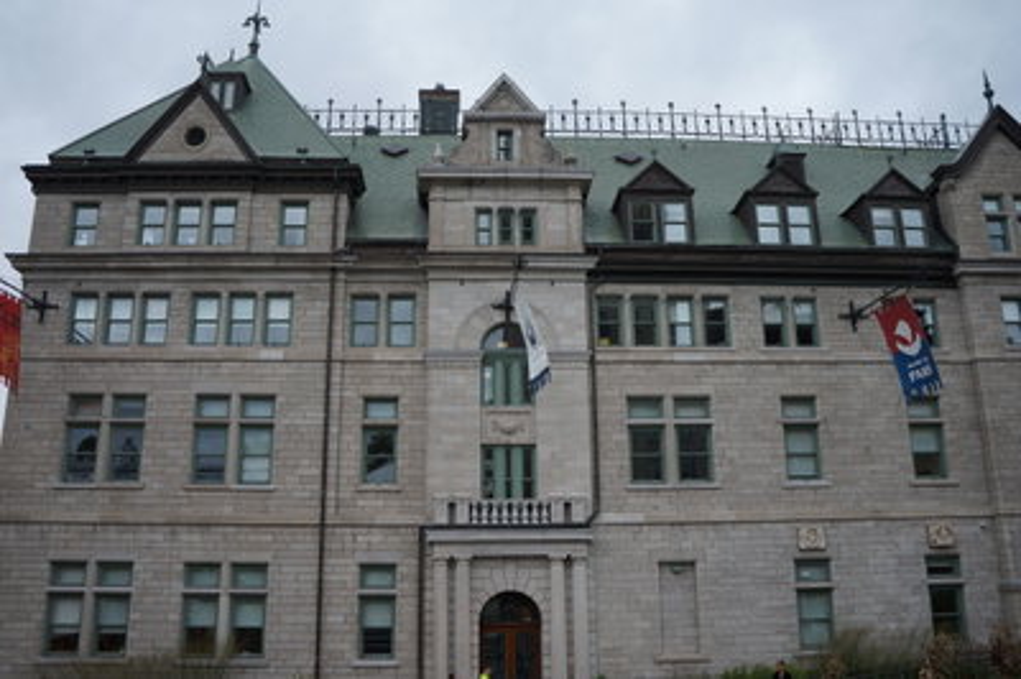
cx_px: 510
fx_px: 850
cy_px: 340
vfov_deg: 43.5
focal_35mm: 30
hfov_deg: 62.0
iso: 200
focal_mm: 20
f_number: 4.5
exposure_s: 1/200
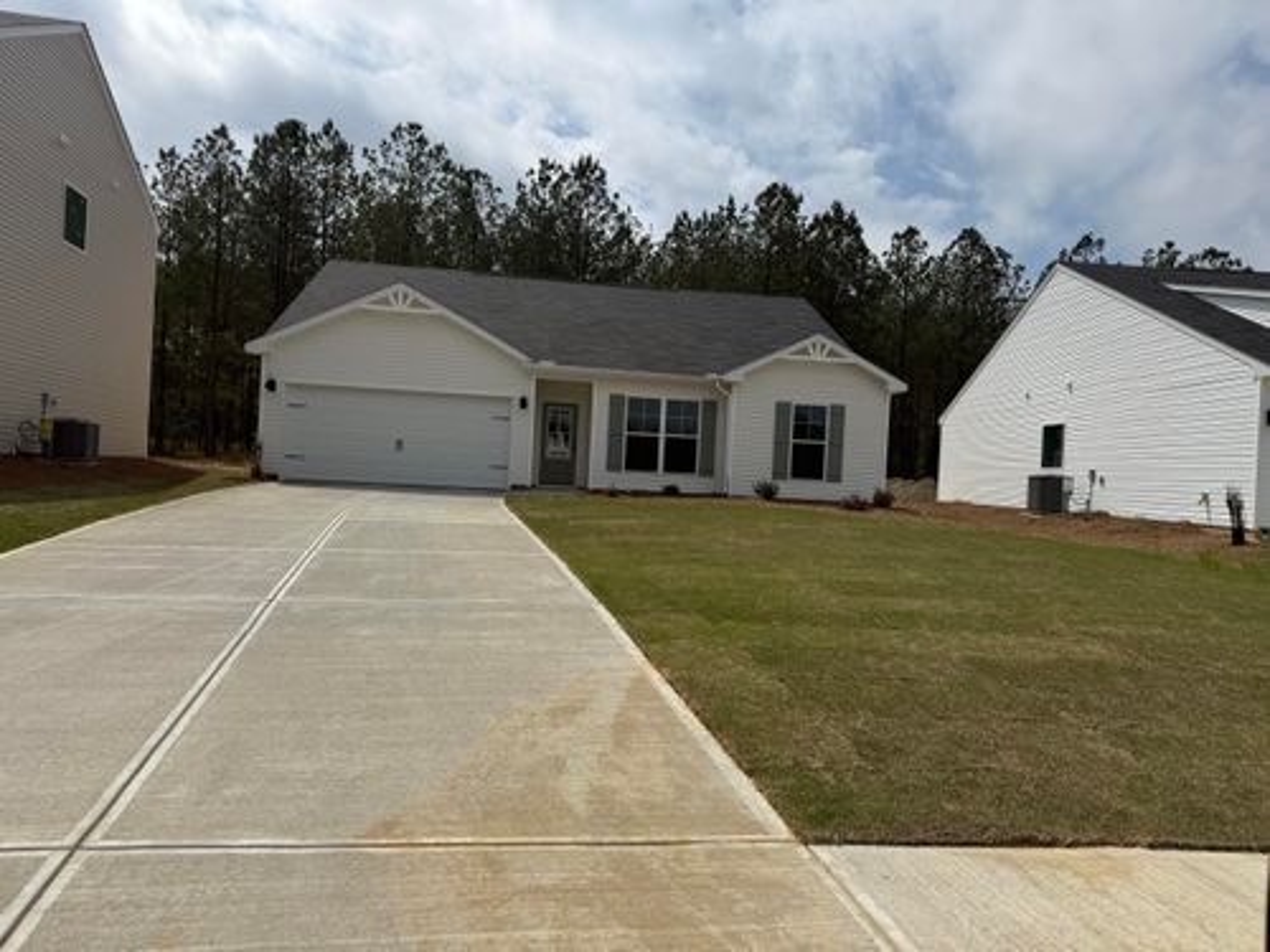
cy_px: 476
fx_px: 881
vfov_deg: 56.8
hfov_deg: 71.6
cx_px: 635
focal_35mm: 24
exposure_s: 1/14286
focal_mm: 6.76
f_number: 1.78
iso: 80
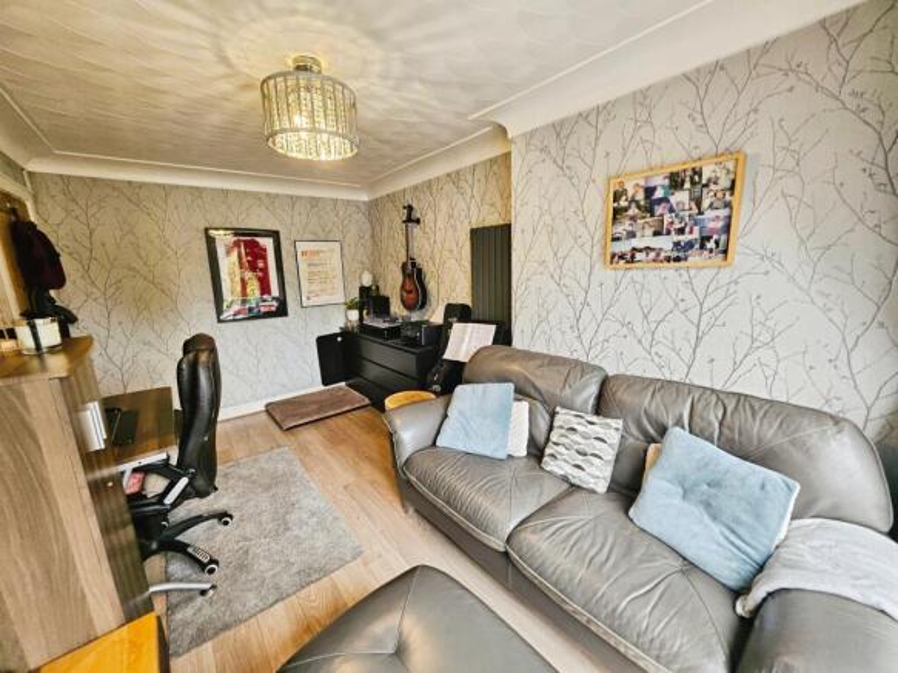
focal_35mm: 13
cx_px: 449
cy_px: 336
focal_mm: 1.7
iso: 200
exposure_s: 1/50
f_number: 2.2
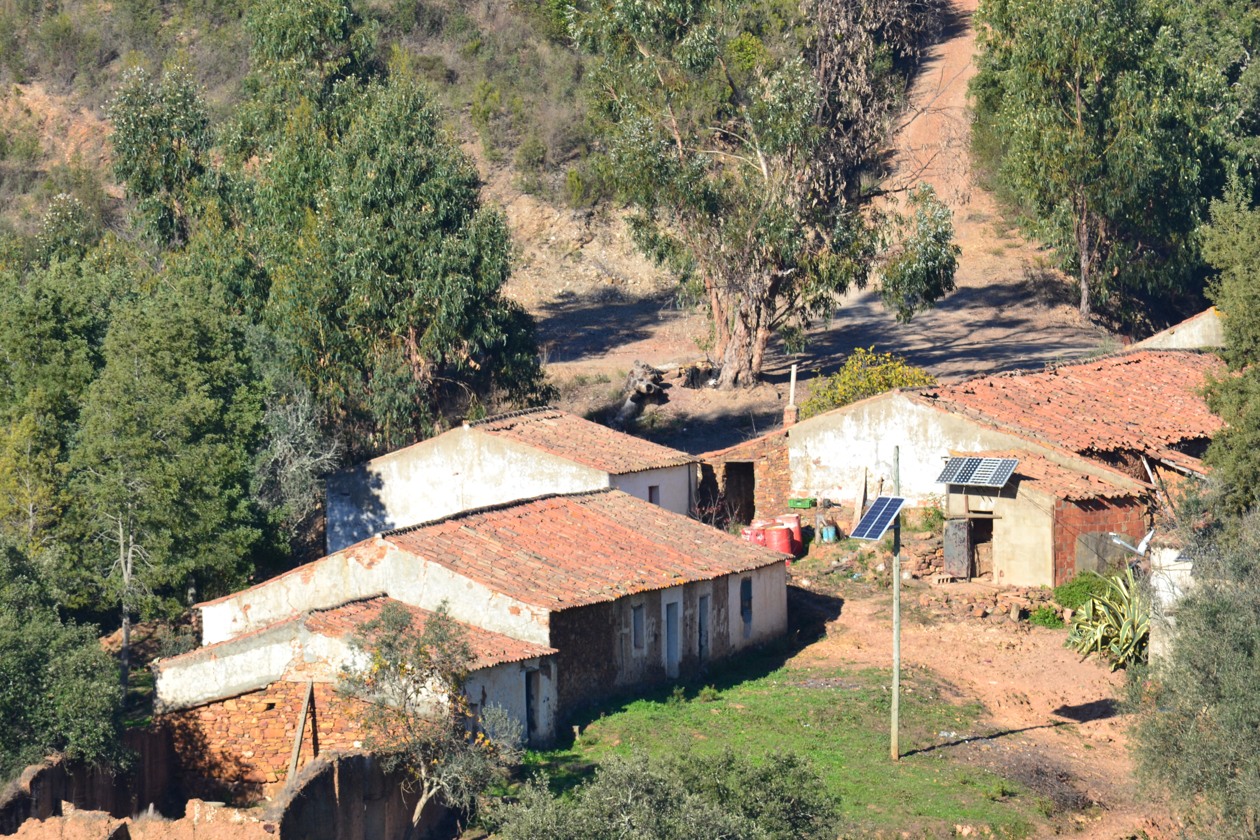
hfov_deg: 4.6
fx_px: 15749
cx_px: 630
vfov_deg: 3.1
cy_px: 420
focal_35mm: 450
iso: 400
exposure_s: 1/400
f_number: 11
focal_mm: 300
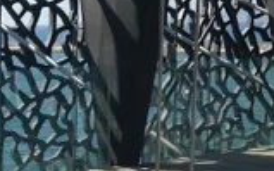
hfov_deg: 14.5
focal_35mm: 141
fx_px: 1052
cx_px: -21
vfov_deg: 9.2
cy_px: 143
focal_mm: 4.12
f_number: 2.4
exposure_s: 1/1506
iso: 50
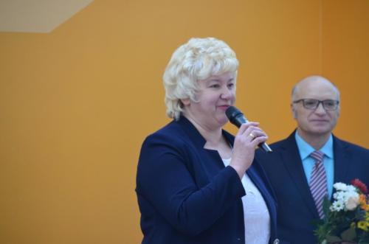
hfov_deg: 7.4
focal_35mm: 278
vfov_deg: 4.9
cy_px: 122
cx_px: 184
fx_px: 2838
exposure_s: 1/125
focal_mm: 185
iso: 1400
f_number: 5
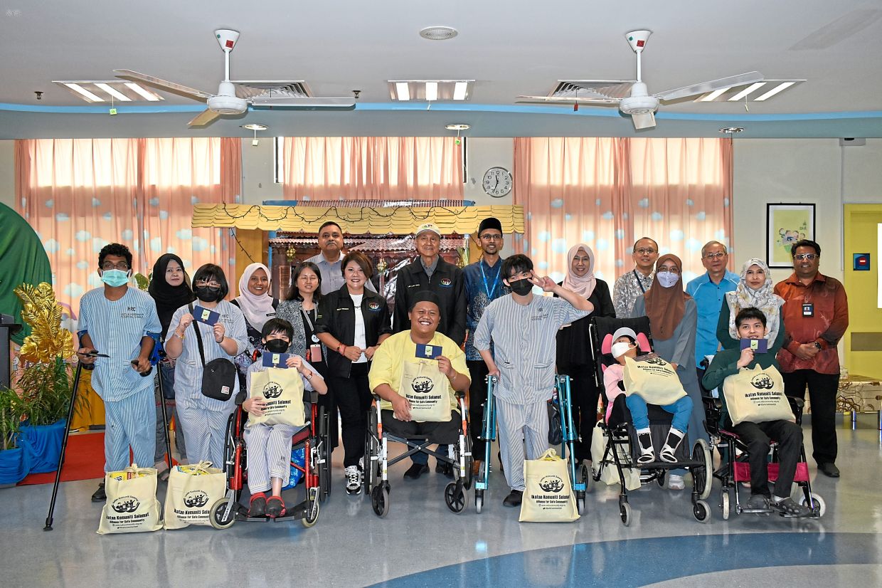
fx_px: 735
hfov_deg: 61.9
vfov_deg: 43.6
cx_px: 441
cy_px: 294
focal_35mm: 30
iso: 800
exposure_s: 1/100
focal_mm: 20
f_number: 5
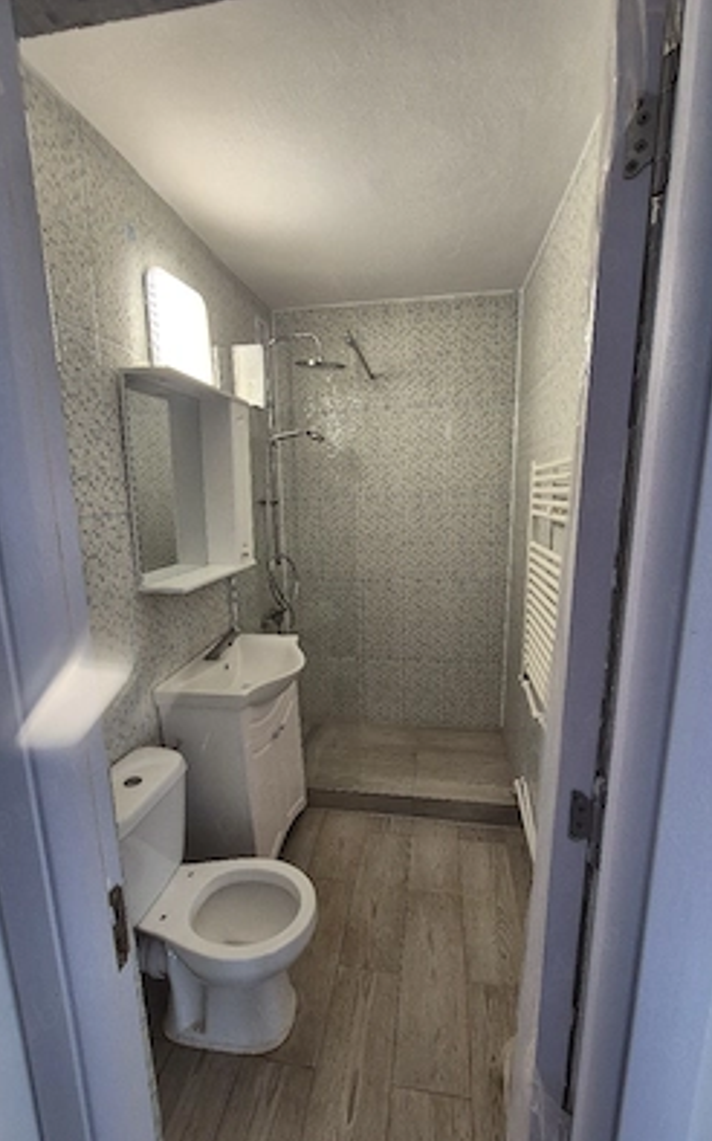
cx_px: 362
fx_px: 435
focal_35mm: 14
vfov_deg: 105.3
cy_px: 576
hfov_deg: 78.6
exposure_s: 1/50
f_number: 2.2
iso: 50
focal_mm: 2.2
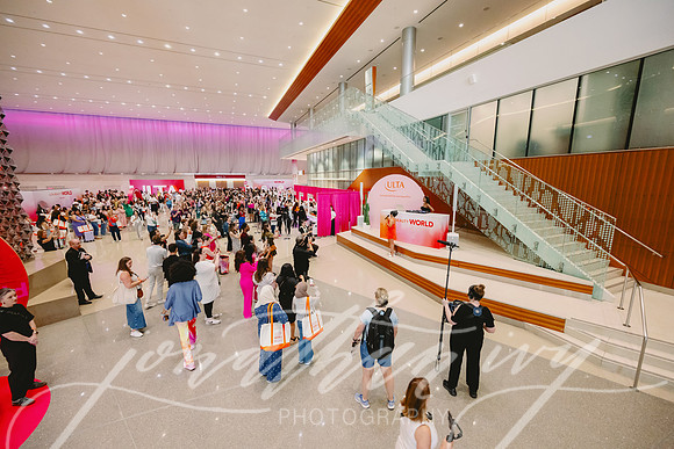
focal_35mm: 14
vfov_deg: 81.2
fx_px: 262
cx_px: 337
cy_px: 224
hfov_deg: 104.2
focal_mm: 14
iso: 4000
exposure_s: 1/160
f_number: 5
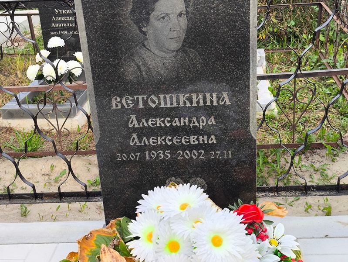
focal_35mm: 50
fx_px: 503
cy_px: 131
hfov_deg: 38.2
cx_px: 174
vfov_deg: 29.1
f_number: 1.7
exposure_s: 1/133
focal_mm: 4.71
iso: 50
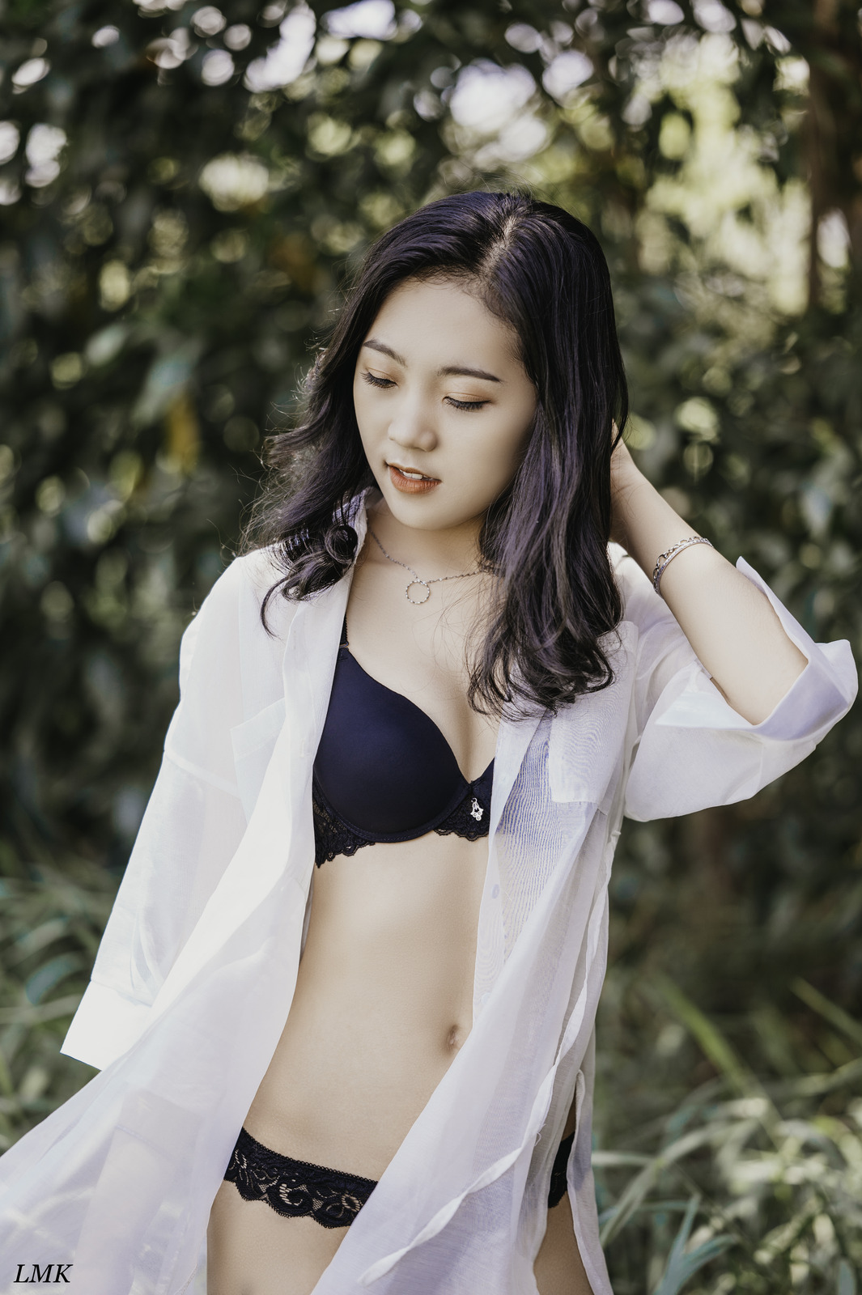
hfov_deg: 16.1
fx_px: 3056
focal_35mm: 85
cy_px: 648
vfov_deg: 23.9
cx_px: 431
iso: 100
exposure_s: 1/400
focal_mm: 85
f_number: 2
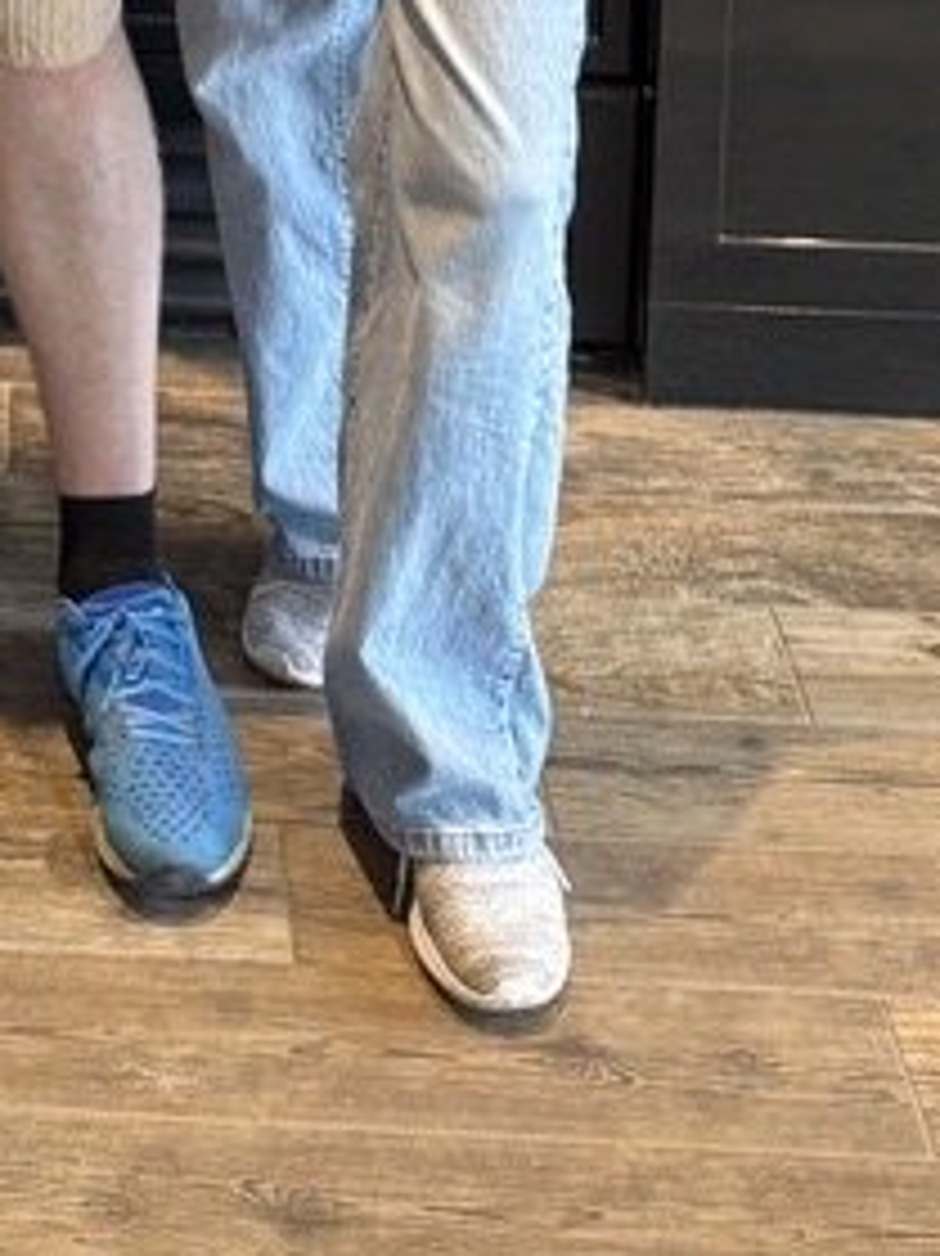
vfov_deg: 18.2
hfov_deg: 16.1
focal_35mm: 88
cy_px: -923
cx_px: -180
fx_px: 3189
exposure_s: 1/60
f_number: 1.78
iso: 100
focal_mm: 6.76
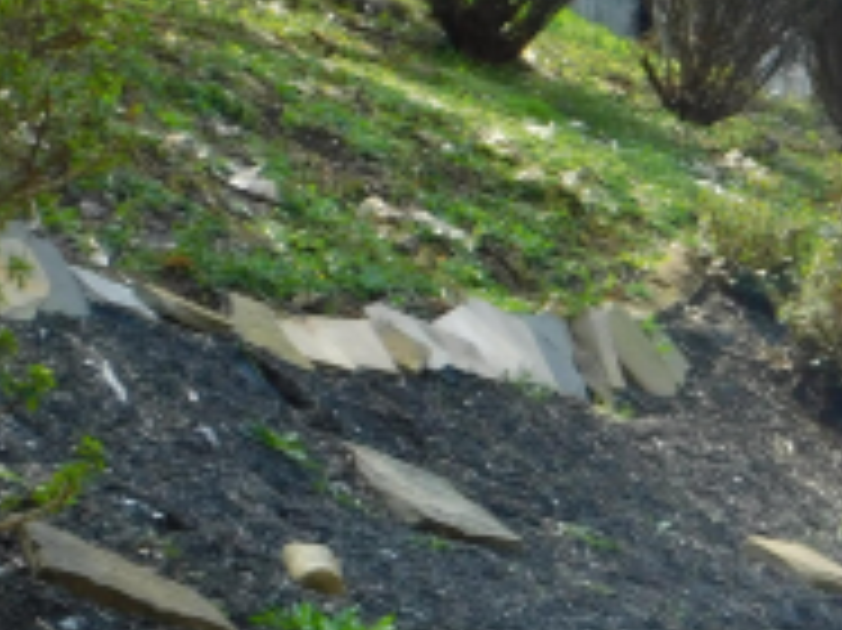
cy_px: 436
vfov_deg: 10.3
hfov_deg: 12.8
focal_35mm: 143
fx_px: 3476
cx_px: 1430
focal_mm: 7.1
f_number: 3.6
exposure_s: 1/200
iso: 125
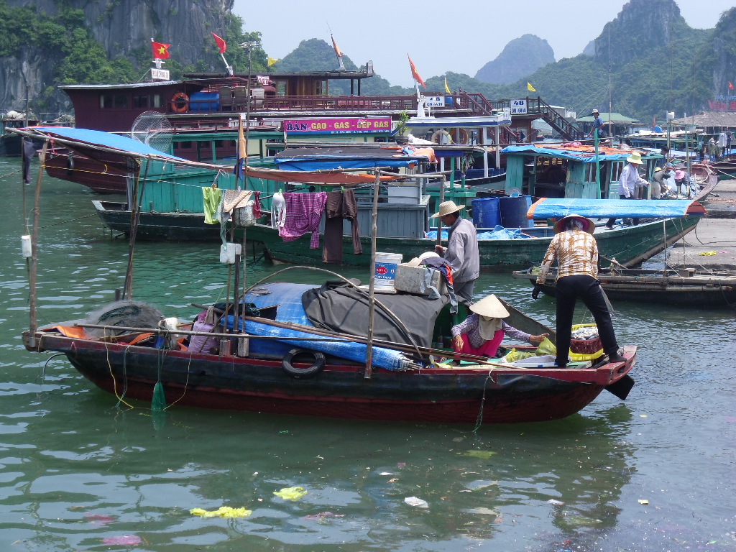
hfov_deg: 28.6
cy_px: 276
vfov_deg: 21.6
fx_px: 1446
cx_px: 368
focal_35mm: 68
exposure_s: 1/469
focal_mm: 12.22
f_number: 4.2
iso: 80
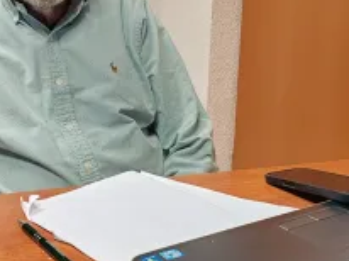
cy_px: 86
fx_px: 634
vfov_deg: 23.1
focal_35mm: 63
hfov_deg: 30.2
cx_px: 81
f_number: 1.9
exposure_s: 1/50
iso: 640
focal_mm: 6.12
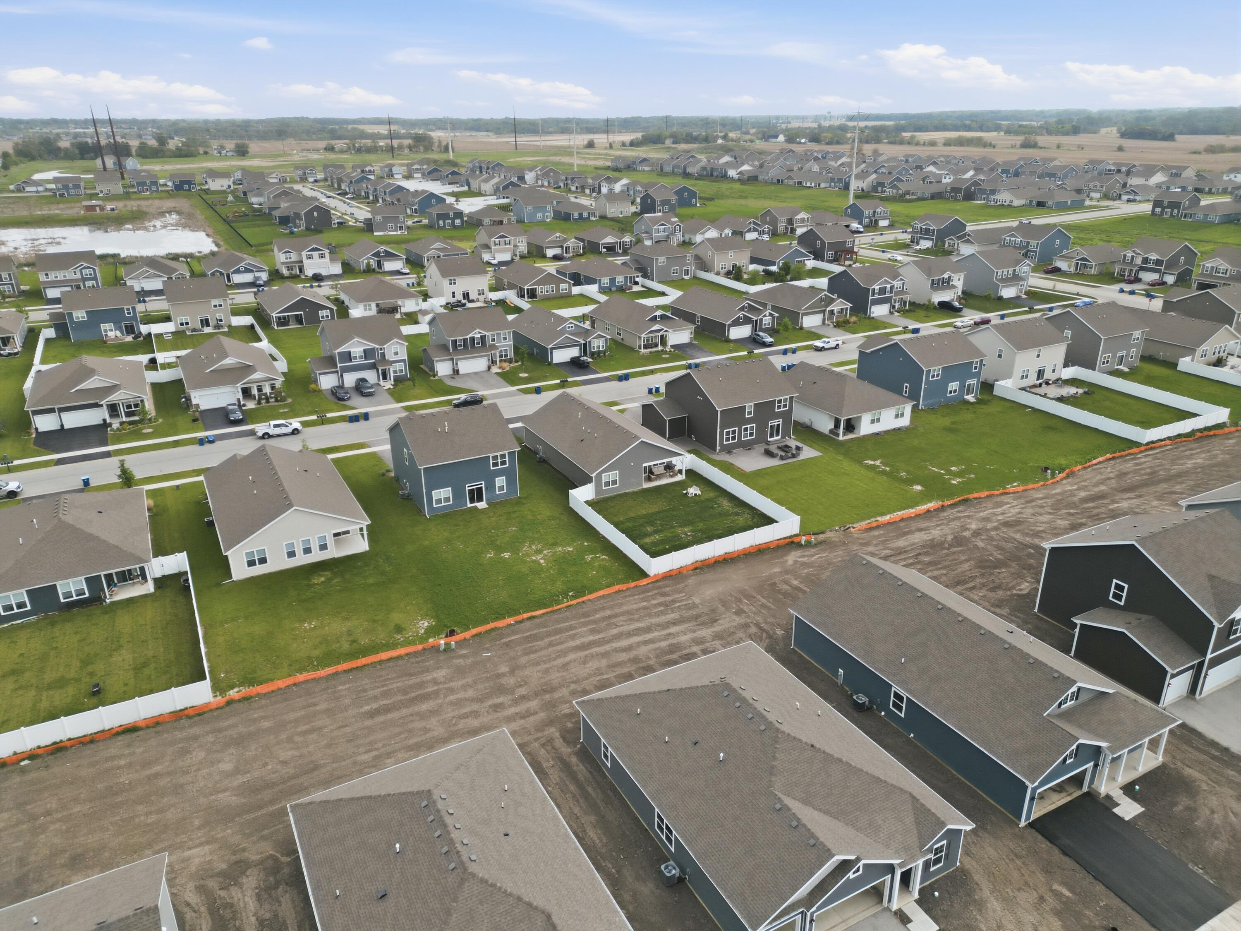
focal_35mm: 24
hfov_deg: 71.6
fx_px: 860
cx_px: 620
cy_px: 466
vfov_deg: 56.8
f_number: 1.7
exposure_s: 1/1250
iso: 200
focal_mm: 6.7
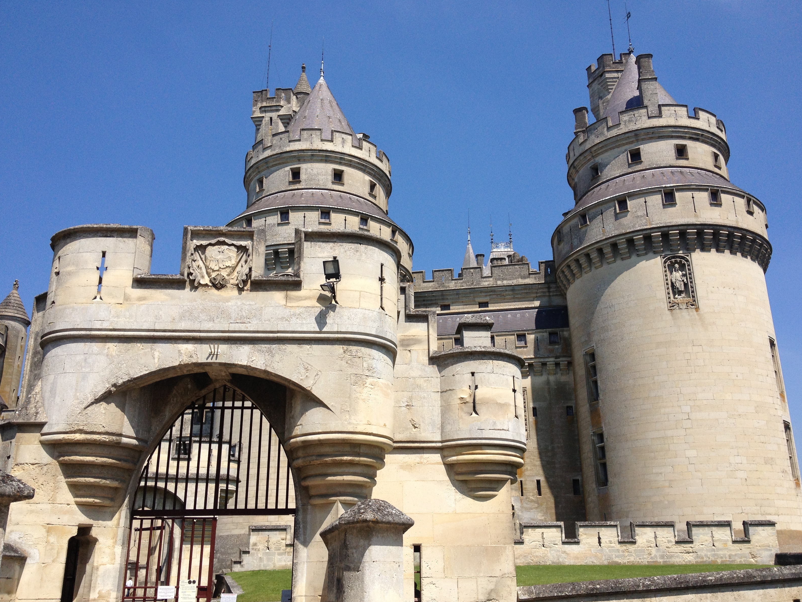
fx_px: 834
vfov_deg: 39.7
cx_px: 407
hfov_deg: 51.4
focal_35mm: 36
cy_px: 301
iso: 50
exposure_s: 1/2045
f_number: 2.4
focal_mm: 4.28
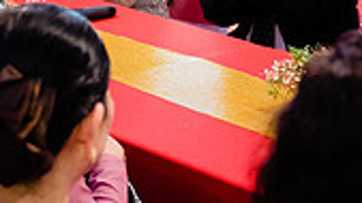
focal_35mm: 132
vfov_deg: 8.8
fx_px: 1267
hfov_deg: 16.3
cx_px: 188
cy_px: -146
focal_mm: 33
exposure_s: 1/160
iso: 3200
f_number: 2.8
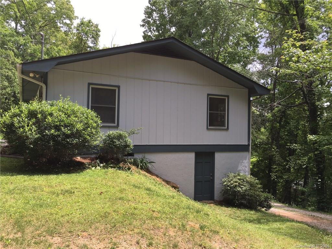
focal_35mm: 29
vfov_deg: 48.2
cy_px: 124
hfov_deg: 61.7
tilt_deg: +2.8
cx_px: 166
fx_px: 278
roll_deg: -1.2
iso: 25
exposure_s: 1/409
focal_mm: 4.15
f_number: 2.2
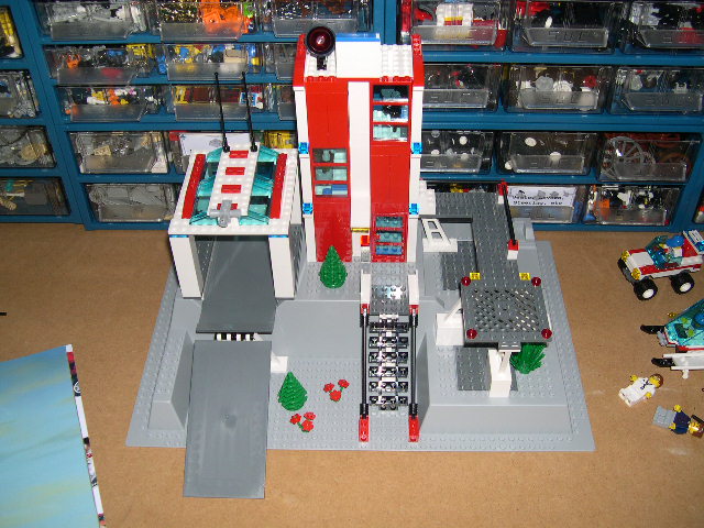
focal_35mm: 38
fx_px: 773
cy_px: 264
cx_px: 352
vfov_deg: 37.7
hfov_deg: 49.0
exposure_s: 1/60
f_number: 2.8
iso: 100
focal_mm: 8
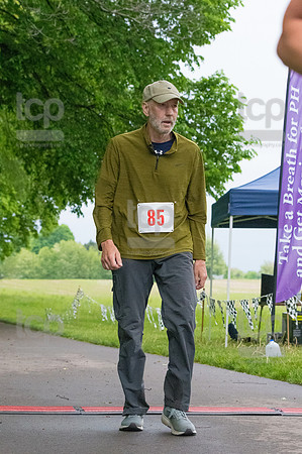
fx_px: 1412
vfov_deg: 18.3
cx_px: 151
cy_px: 227
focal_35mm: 112
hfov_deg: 12.2
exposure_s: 1/1250
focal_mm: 75
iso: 6400
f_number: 5.6
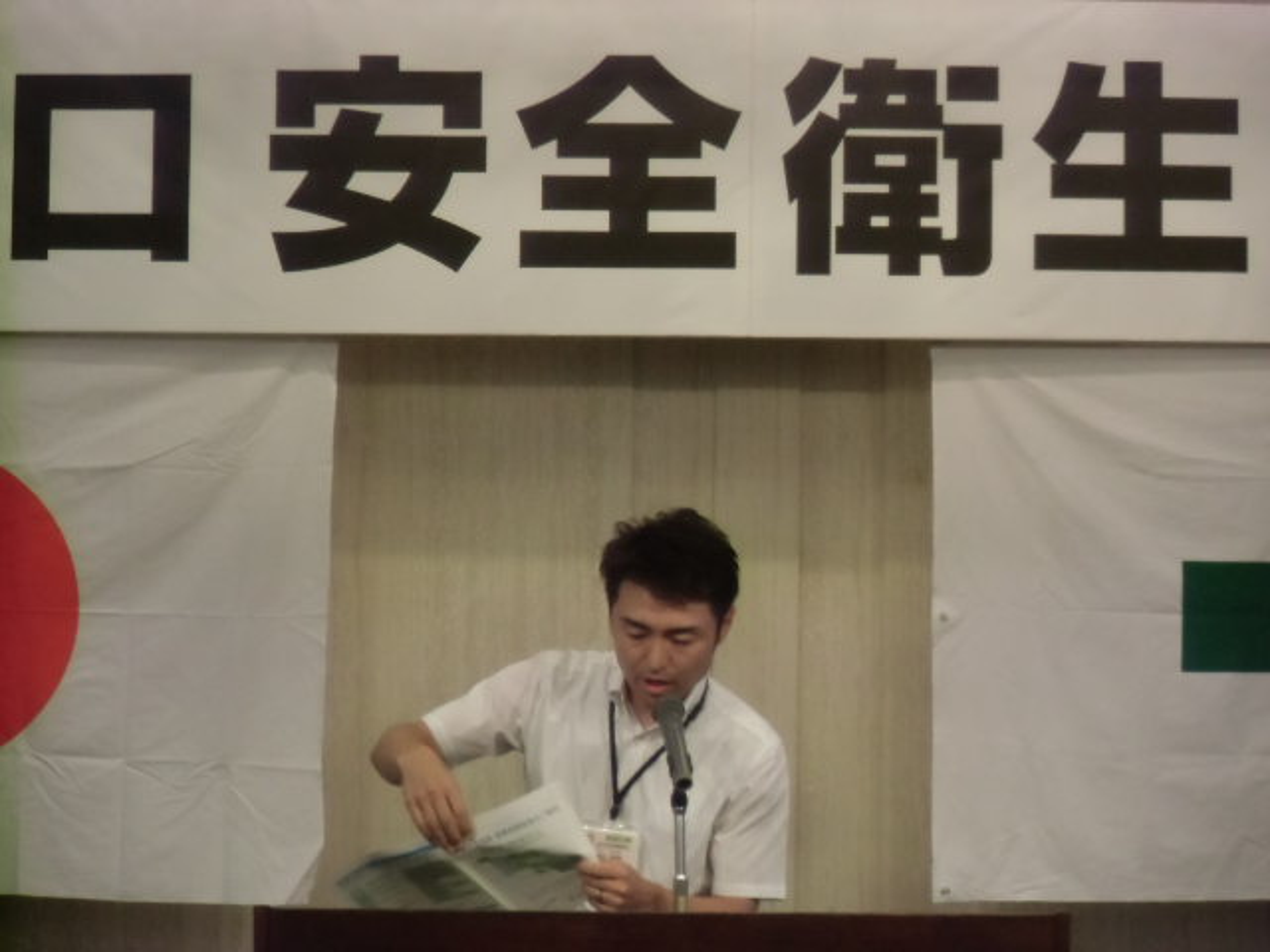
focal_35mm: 182
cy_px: 476
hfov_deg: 10.9
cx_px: 635
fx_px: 6677
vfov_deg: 8.2
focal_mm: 32.14
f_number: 5.8
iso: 800
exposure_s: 1/60
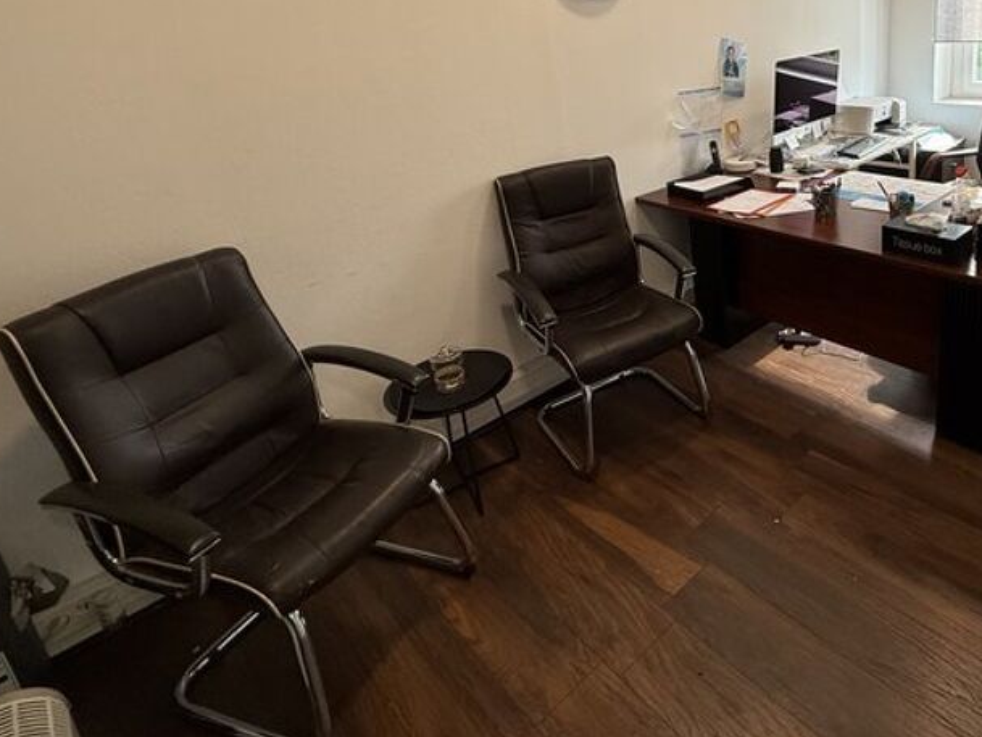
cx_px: 730
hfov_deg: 69.3
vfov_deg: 56.1
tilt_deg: -15.0
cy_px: 185
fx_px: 653
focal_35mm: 23
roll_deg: +4.6
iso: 160
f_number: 2.2
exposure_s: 1/100
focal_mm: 2.22
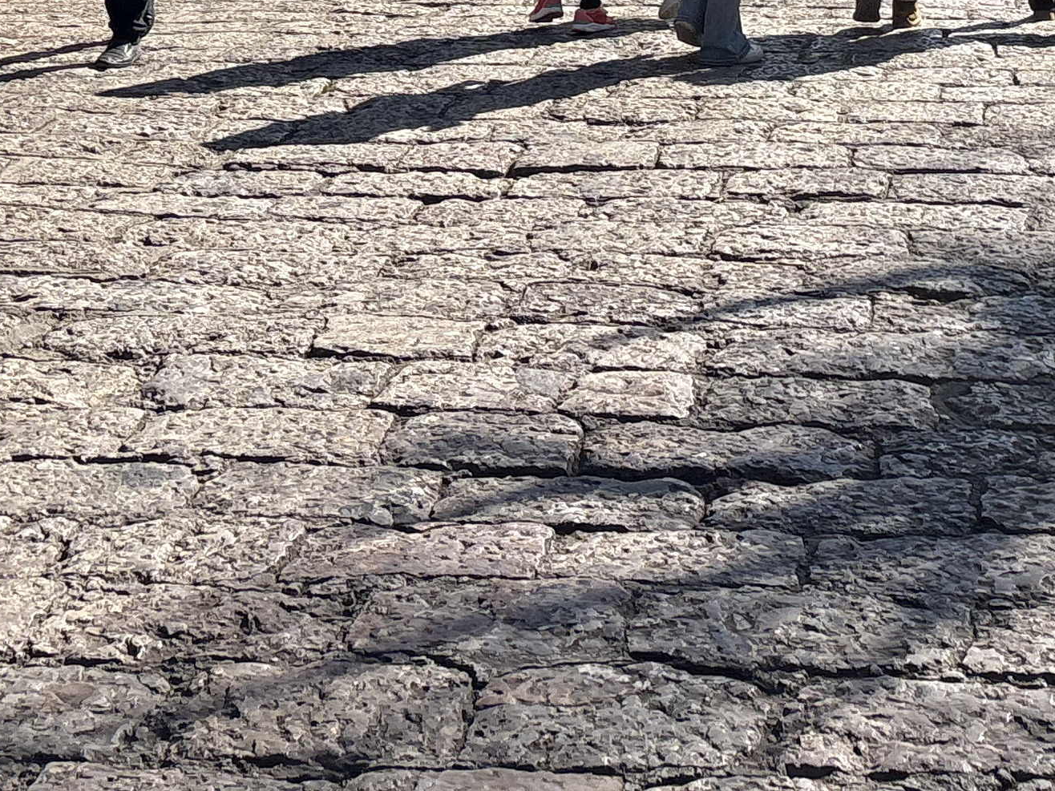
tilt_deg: +0.0
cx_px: 798
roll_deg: +0.5
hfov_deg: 24.4
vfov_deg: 16.9
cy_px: -391
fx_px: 2408
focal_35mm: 79
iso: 50
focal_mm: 5.96
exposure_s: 1/3831
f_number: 1.6
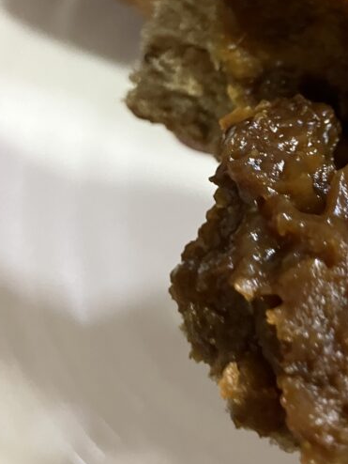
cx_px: 353
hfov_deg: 24.1
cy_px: 114
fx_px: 777
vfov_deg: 32.6
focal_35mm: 58
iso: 400
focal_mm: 3.99
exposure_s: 1/33
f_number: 1.8
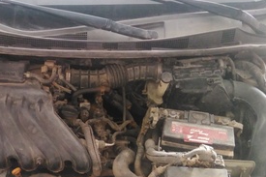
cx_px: 74
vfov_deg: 29.1
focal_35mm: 45
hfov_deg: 42.6
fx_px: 332
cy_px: 144
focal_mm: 3.63
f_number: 1.8
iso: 324
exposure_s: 1/20
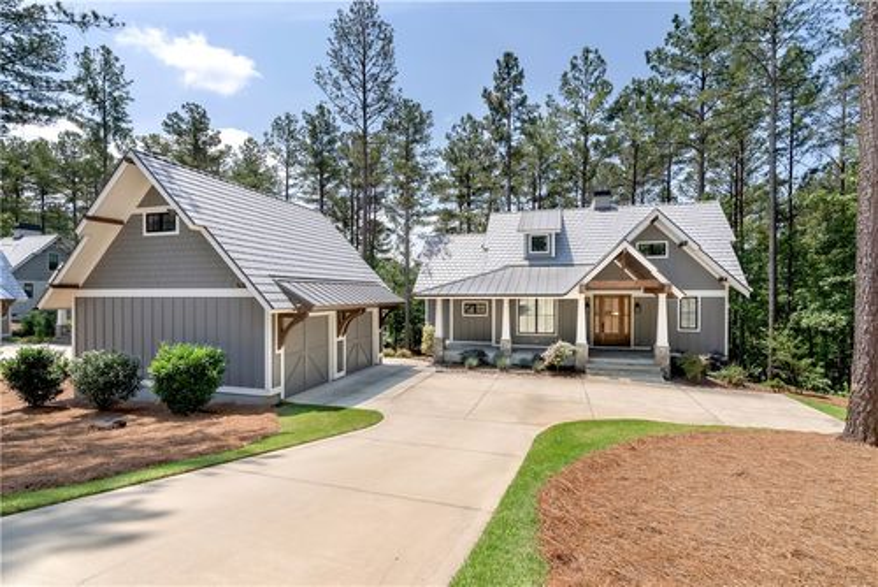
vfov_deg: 70.5
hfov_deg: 93.2
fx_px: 415
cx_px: 439
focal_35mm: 17
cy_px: 294
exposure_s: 1/200
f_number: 8
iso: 100
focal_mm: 17
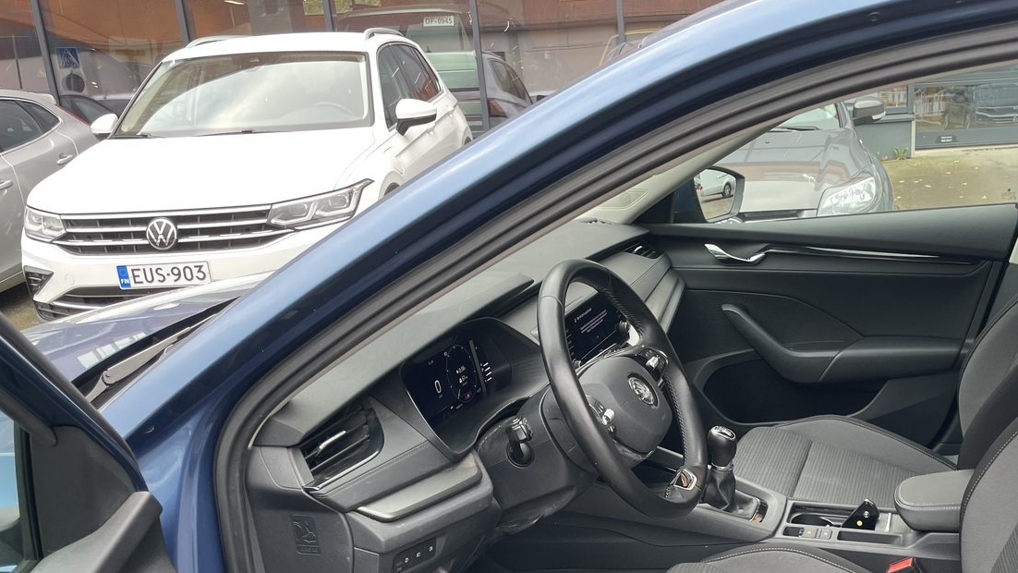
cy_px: 459
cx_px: 657
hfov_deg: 53.2
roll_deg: +2.7
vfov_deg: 31.2
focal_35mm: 37
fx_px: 999
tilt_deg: -18.4
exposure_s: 1/121
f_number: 1.6
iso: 50
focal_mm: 4.2
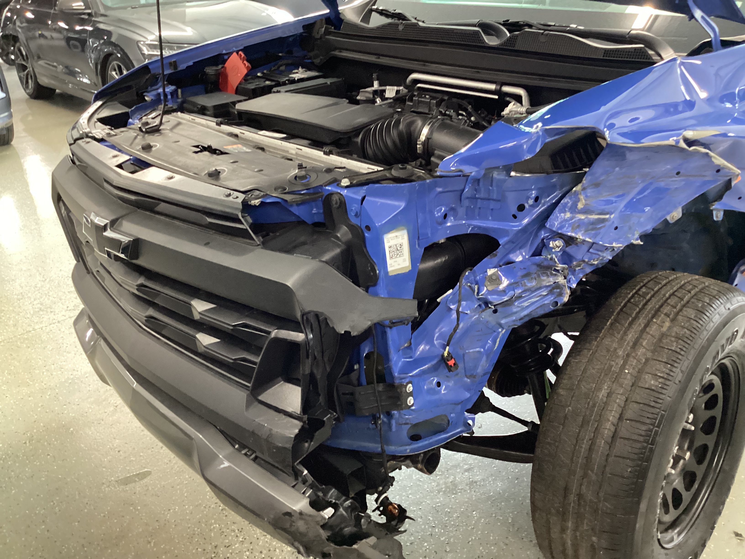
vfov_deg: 45.4
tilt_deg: -26.7
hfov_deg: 58.4
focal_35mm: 31
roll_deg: +1.9
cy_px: 280
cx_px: 372
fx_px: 667
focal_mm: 3.3
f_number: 2.4
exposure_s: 1/30
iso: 500
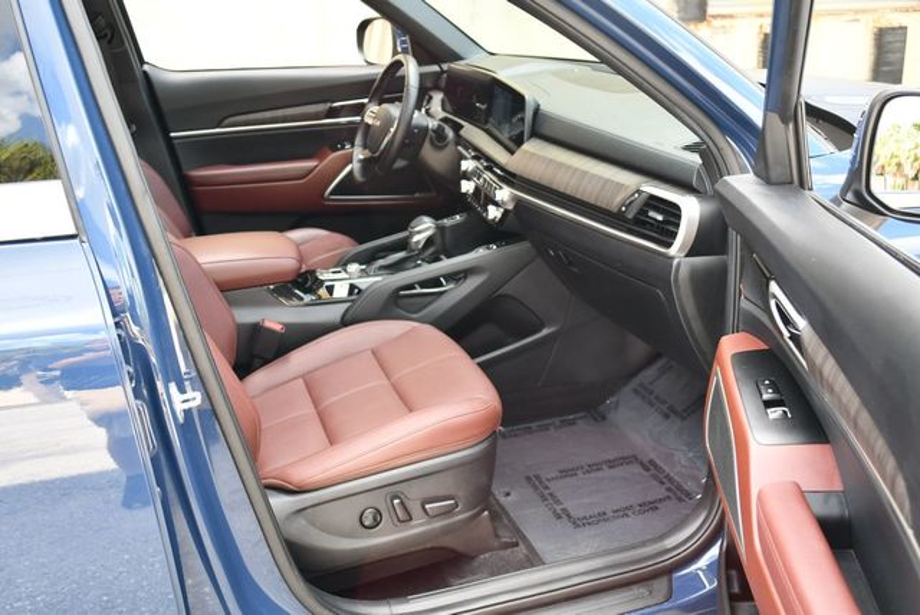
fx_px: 921
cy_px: 308
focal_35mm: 36
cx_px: 460
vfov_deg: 36.9
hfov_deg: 53.1
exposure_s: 1/250
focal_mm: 18
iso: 500
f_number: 3.5
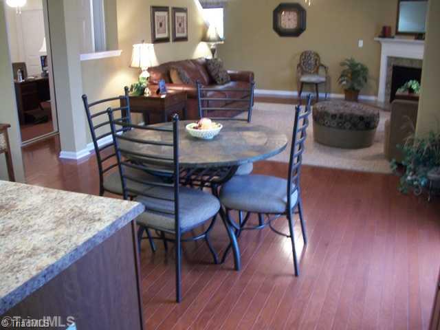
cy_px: 165
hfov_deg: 52.6
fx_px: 445
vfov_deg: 40.7
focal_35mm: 35
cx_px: 220
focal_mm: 6.3
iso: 290
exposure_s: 1/8
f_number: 3.1
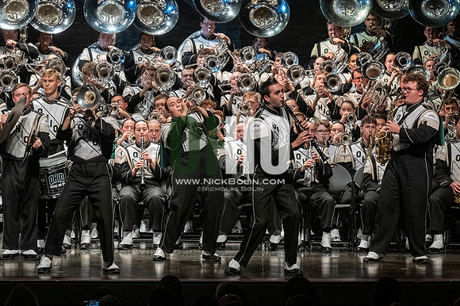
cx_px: 230
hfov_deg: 9.5
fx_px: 2771
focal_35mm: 217
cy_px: 153
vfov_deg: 6.3
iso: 4000
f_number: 4
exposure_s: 1/500
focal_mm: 145
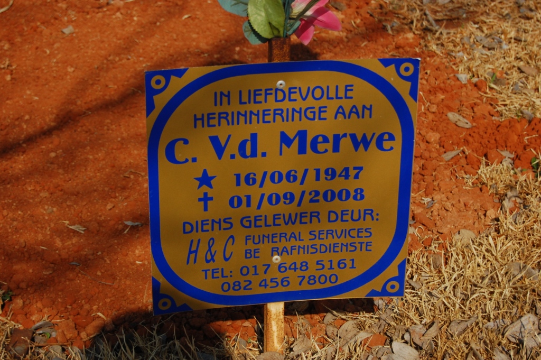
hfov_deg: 24.6
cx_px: 270
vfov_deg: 16.5
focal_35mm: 82
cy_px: 180
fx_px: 1239
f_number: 7.1
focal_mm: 55
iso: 400
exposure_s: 1/1600
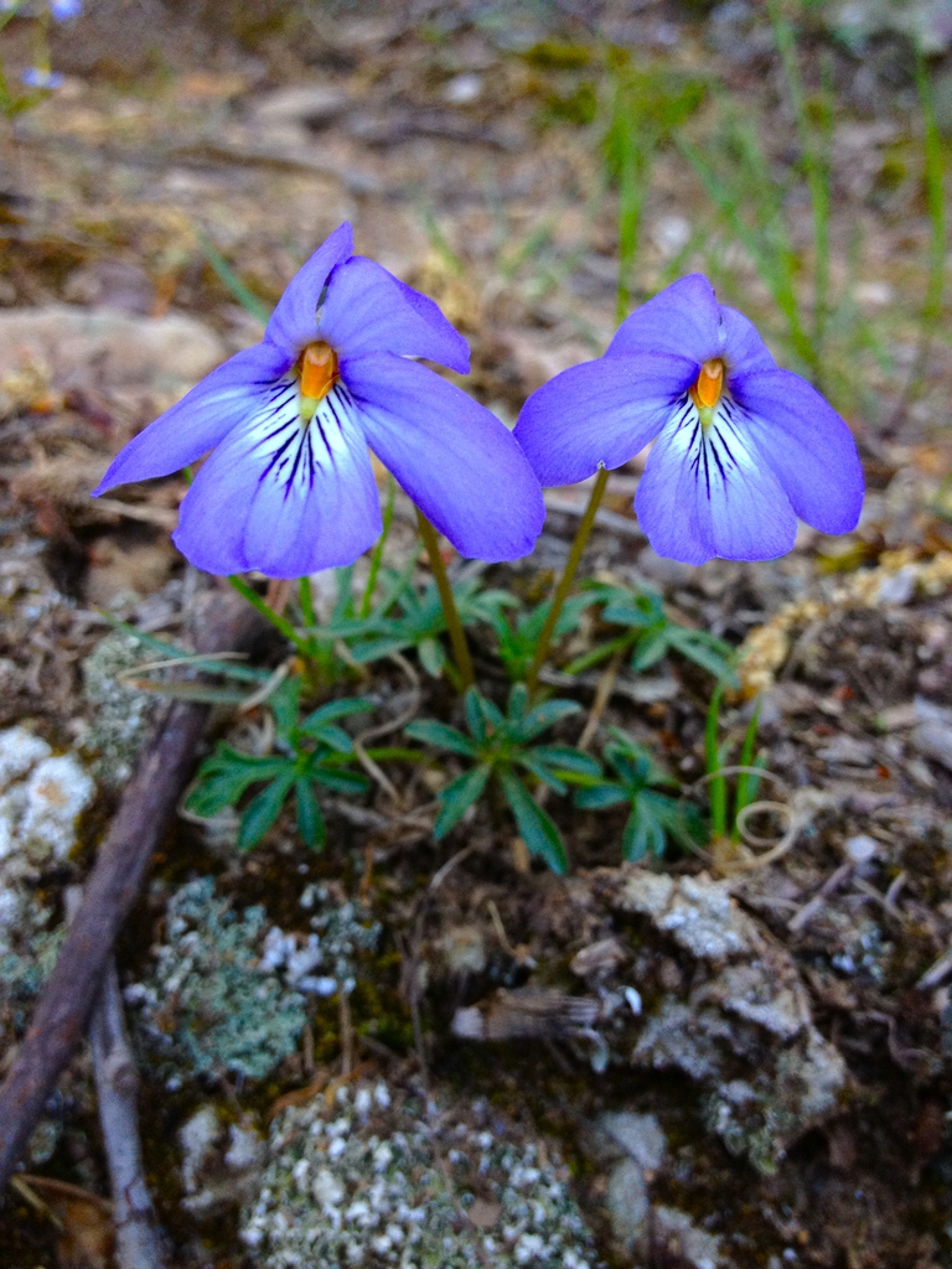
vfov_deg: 52.6
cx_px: 476
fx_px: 1283
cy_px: 634
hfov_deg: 40.7
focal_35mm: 35
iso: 100
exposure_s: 1/120
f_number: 2.4
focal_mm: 4.28
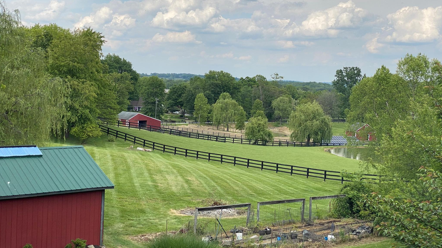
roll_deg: -1.8
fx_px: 668
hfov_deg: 36.6
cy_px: 125
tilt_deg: -2.7
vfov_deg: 21.1
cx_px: 221
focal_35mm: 57
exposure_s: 1/1115
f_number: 2
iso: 20
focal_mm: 6
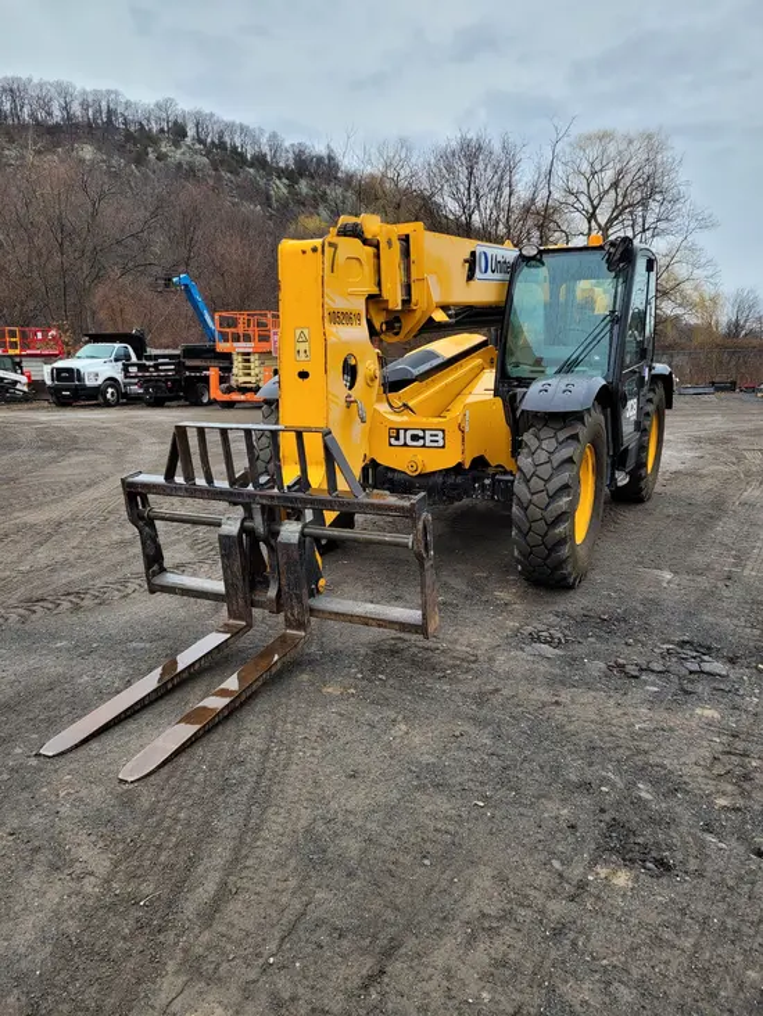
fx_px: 764
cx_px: 382
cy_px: 508
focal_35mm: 26
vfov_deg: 67.3
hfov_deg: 53.1
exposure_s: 1/157
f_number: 1.8
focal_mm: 5.4
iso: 40
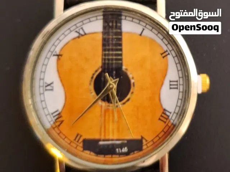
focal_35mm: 23
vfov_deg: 58.9
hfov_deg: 73.9
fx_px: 153
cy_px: 86
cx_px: 115
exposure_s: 1/20
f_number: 1.8
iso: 800
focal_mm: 5.54
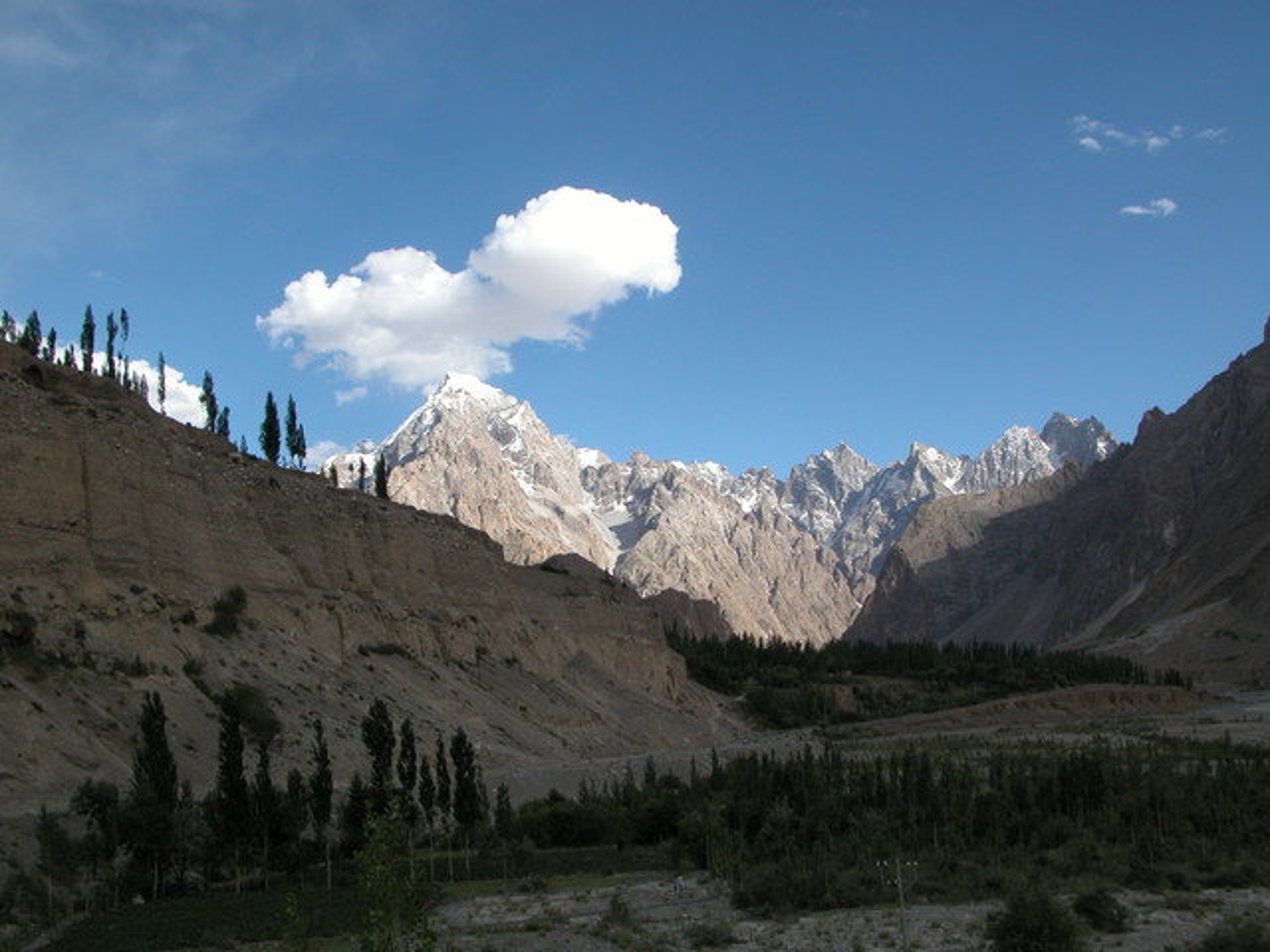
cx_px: 635
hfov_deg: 52.6
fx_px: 1284
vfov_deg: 40.7
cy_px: 476
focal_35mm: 35
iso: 100
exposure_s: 1/305
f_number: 6.3
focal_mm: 8.9
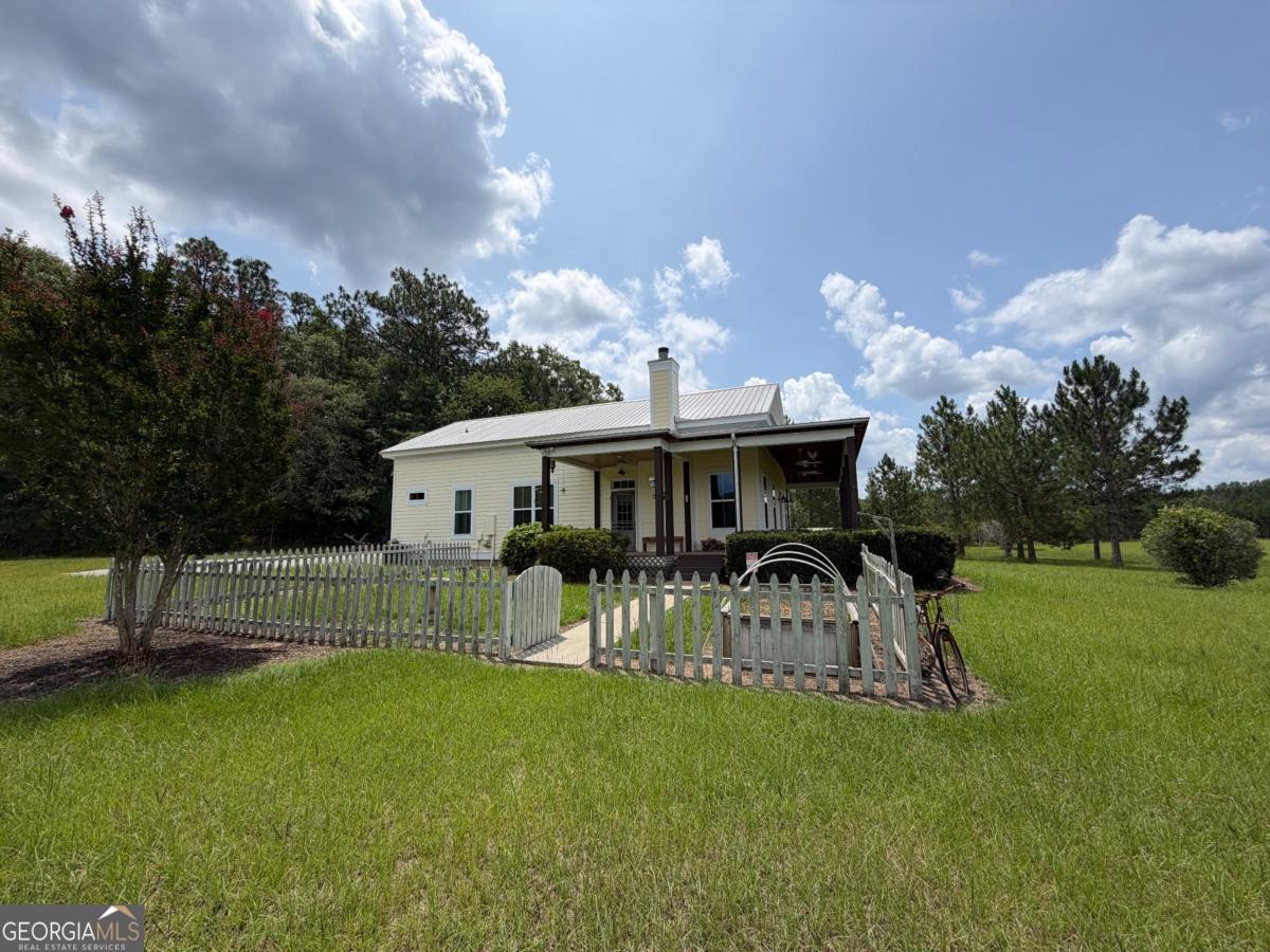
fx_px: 514
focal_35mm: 14
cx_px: 635
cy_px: 476
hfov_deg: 102.1
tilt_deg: +6.5
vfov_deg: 85.7
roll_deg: +1.3
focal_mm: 2.22
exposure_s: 1/1211
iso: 20
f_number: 2.2
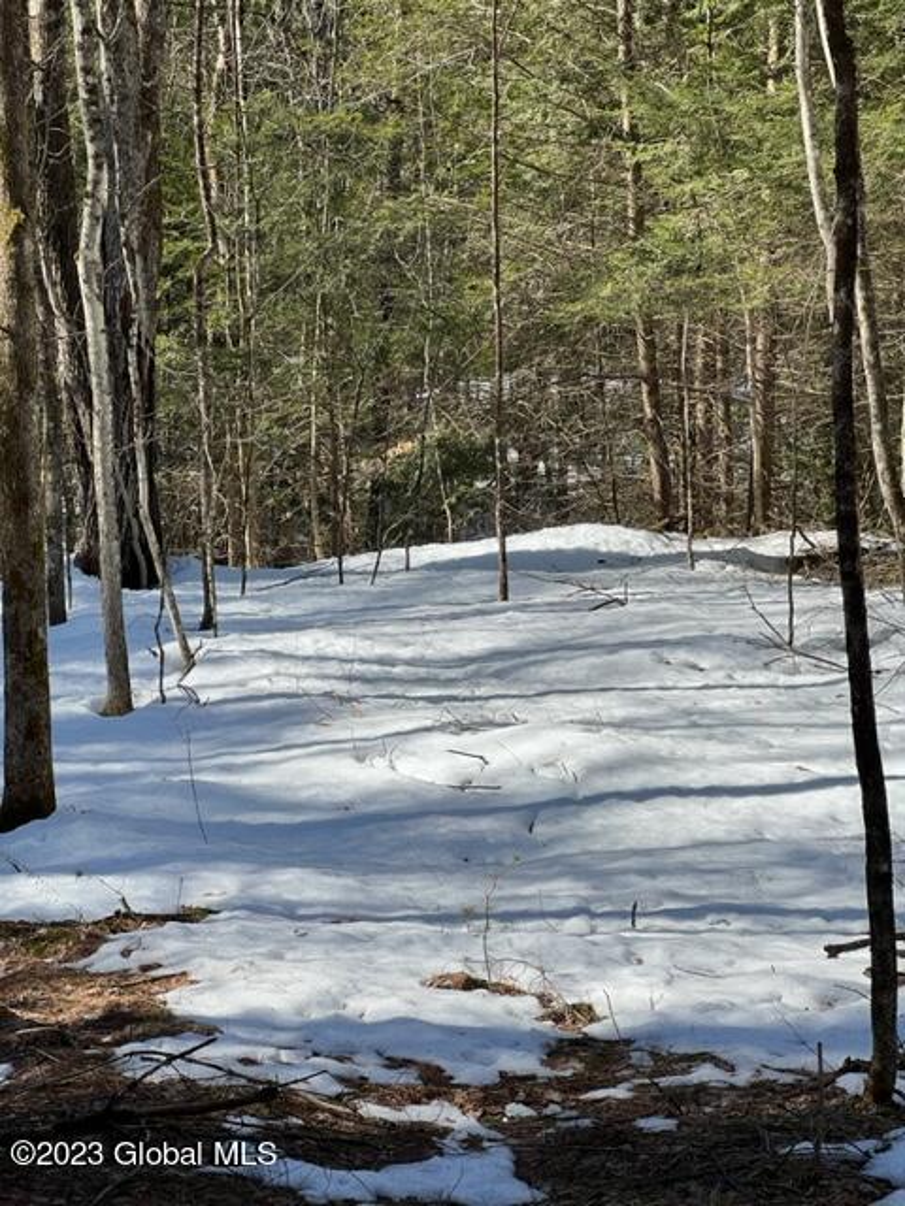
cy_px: 603
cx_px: 452
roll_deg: -0.8
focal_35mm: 77
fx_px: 2684
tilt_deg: -2.3
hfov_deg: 19.1
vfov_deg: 25.3
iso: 32
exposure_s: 1/347
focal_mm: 9
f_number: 2.8
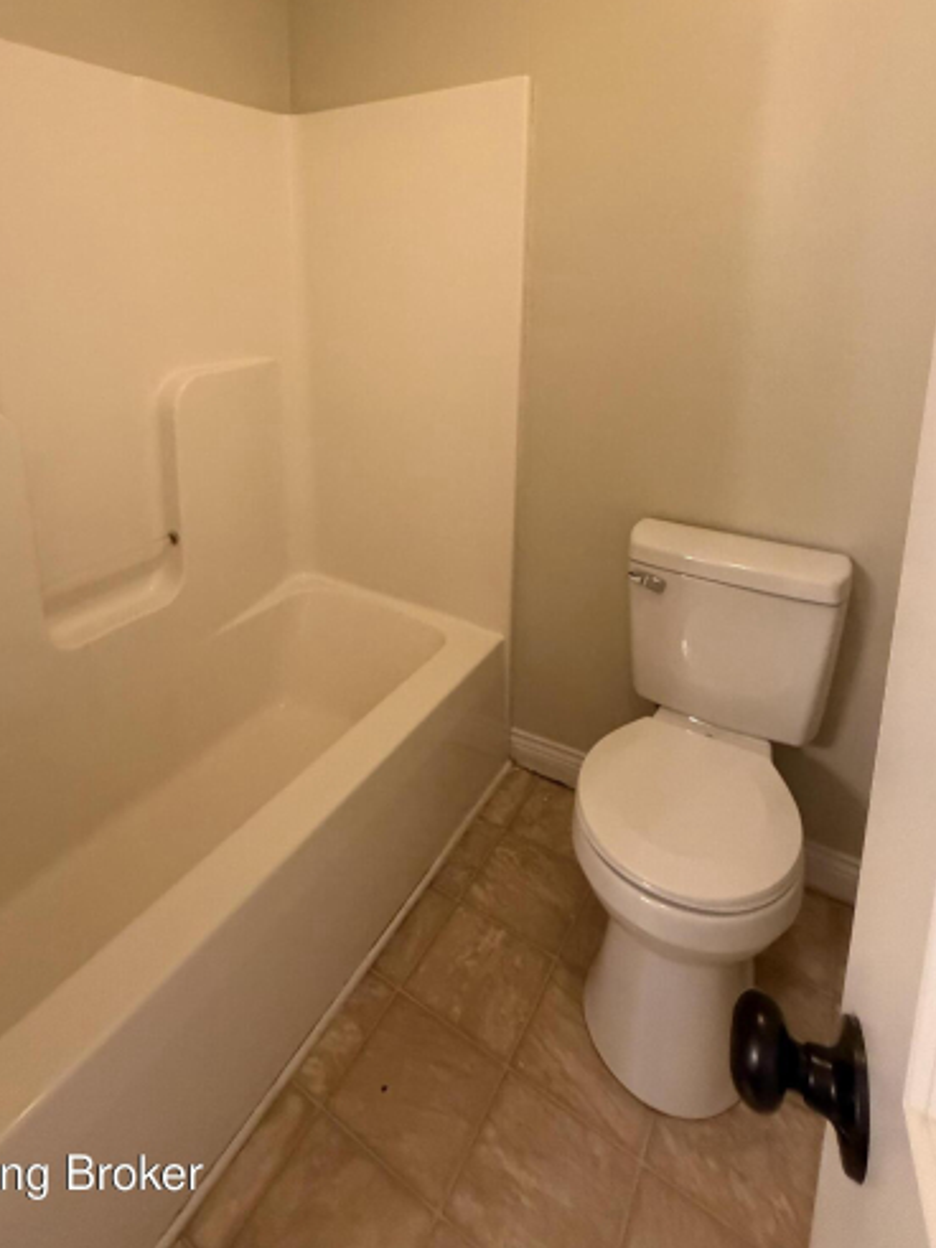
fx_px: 685
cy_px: 403
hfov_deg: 68.2
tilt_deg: -10.3
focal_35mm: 19
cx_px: 392
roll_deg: +0.2
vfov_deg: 81.4
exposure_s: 1/60
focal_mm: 2.22
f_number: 2.2
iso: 640
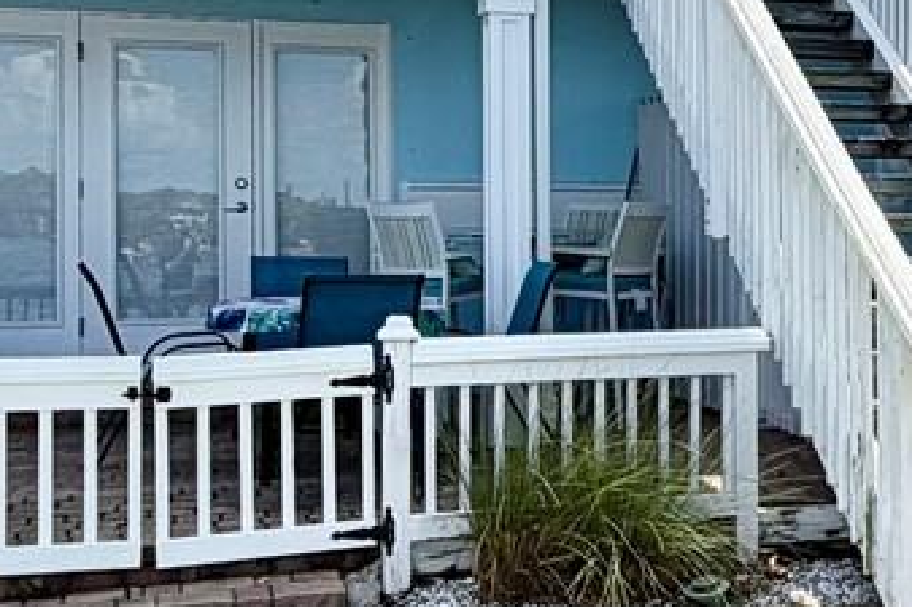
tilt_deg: -1.5
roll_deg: +0.3
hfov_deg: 26.8
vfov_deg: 19.7
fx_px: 1747
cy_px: 213
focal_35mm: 69
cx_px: 1012
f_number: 2.2
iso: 32
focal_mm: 2.22
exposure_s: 1/770
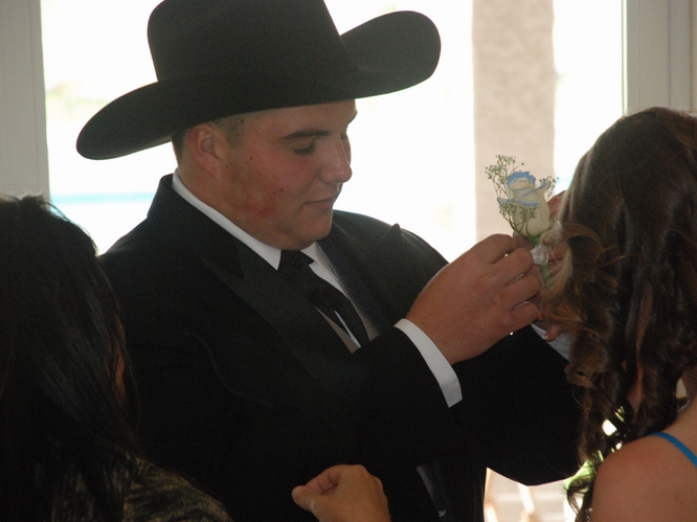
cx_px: 342
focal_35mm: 220
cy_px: 262
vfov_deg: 6.8
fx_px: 4419
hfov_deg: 9.0
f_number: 5.6
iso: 1600
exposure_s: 1/200
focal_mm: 135
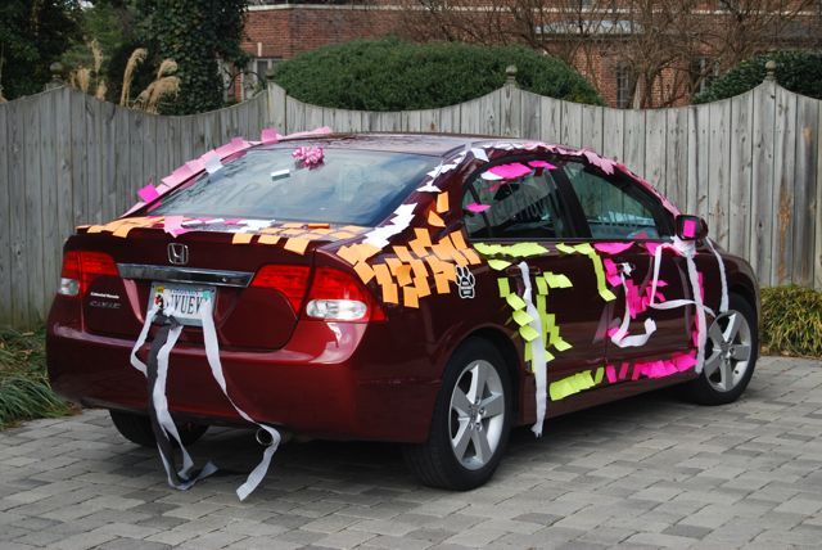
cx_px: 411
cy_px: 275
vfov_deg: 18.2
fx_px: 1714
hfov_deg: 27.0
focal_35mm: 75
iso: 100
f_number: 5.6
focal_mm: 50
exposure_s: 1/125
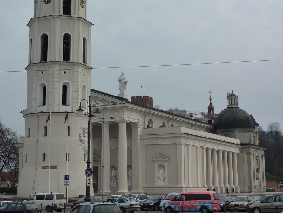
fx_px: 573
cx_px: 142
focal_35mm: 70
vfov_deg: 21.0
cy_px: 81
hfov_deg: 27.8
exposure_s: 1/800
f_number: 5.6
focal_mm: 8.5
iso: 125
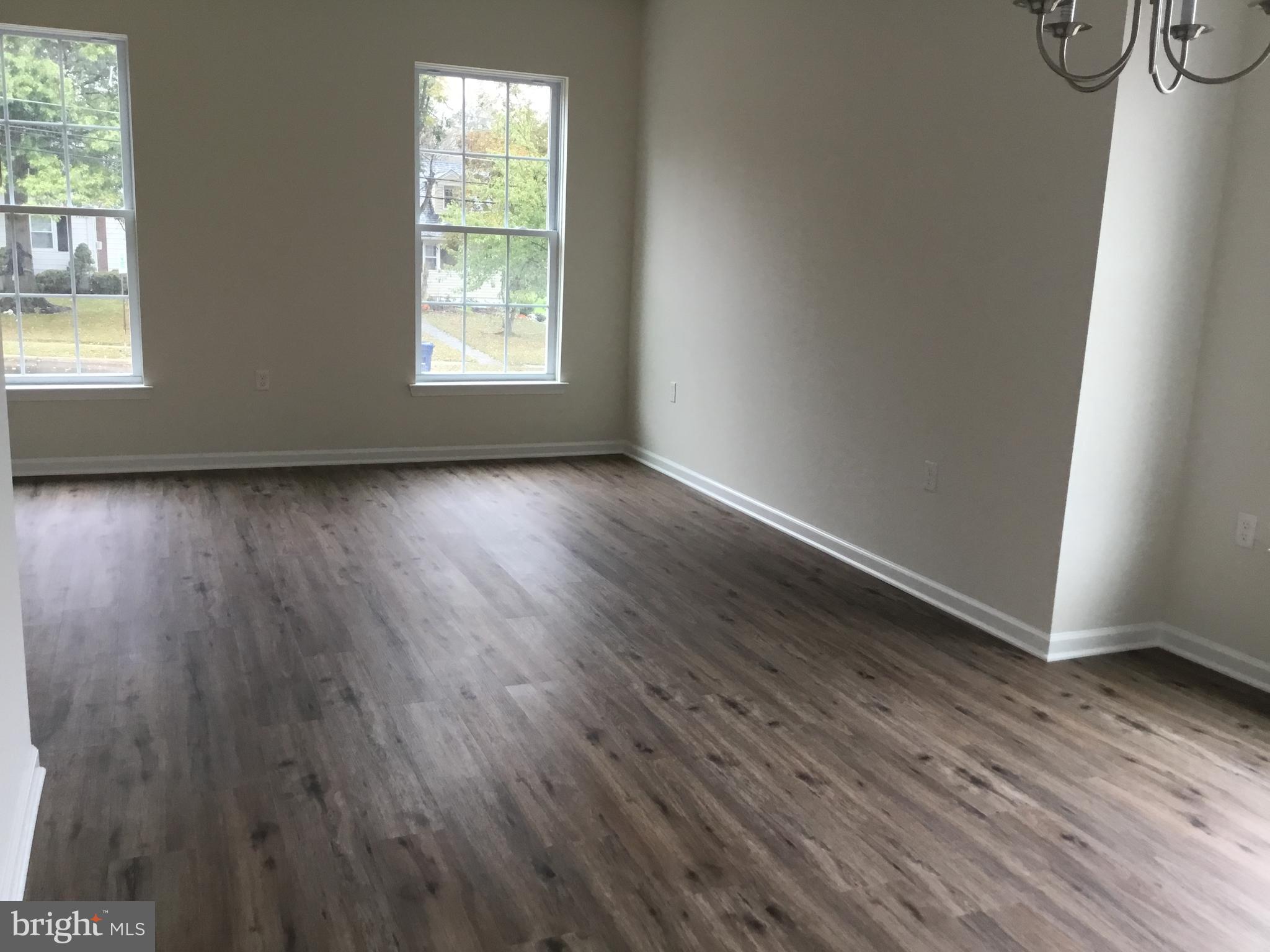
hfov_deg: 58.4
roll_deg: -1.7
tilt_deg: -11.2
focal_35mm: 31
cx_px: 635
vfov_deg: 45.4
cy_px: 476
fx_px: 1137
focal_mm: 3.3
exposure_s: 1/30
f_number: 2.4
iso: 32
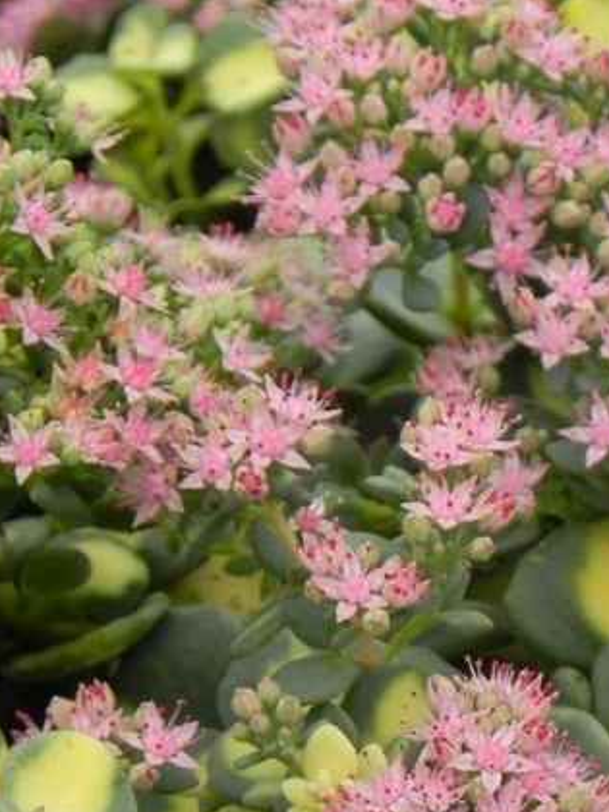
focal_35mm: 470
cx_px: 377
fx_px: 11025
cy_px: 584
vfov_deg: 4.2
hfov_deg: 3.2
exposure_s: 1/30
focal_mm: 44
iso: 160
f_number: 5
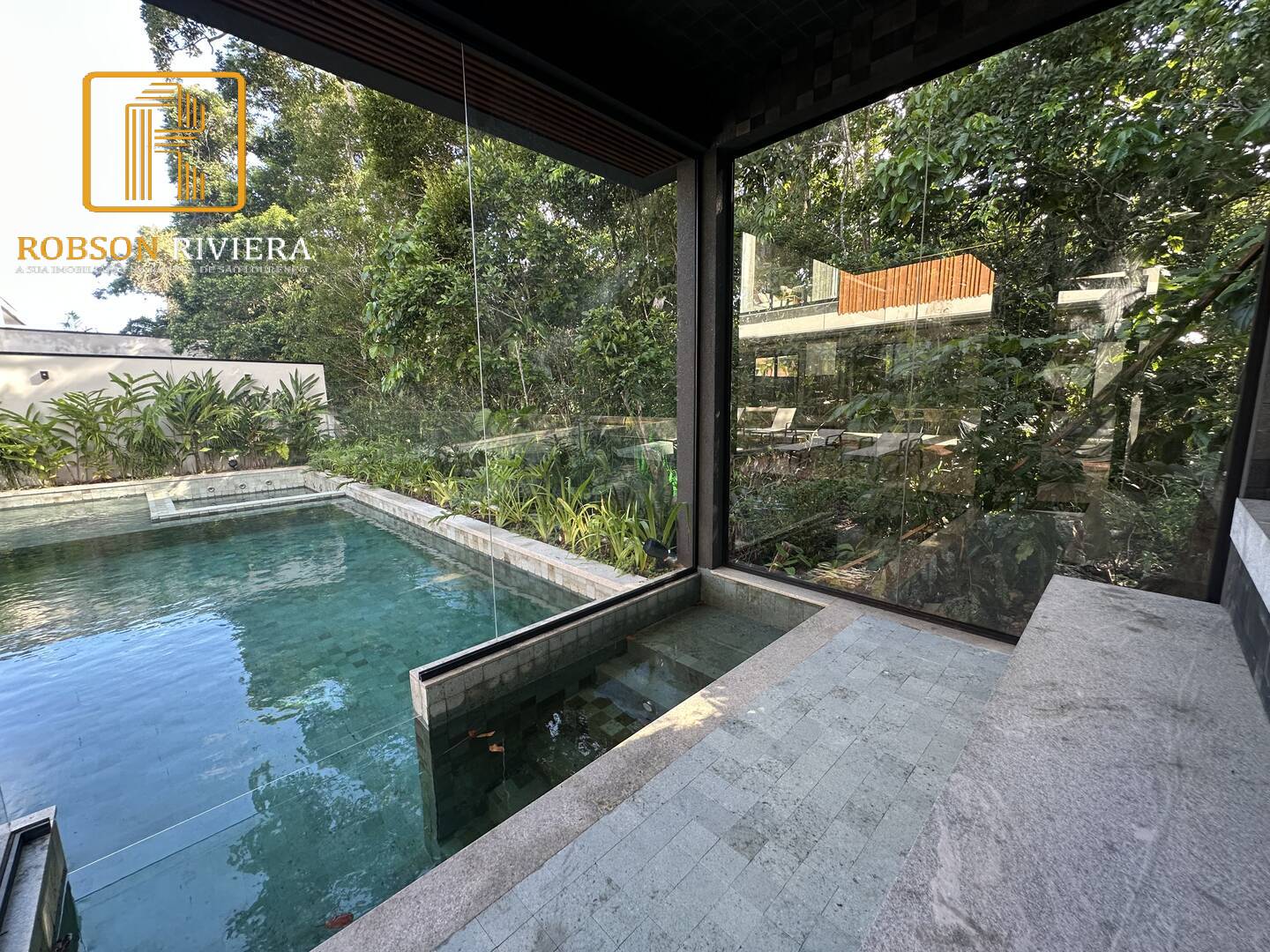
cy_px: 476
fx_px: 514
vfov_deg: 85.7
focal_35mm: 14
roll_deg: +0.6
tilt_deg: -8.5
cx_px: 635
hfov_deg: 102.1
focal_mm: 2.22
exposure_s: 1/99
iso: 100
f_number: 2.2
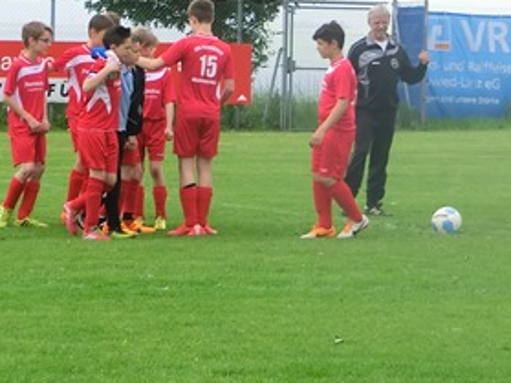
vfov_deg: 4.3
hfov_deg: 5.7
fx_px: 5150
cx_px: 374
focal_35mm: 349
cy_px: 181
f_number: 5.9
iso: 80
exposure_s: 1/200
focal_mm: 26.91
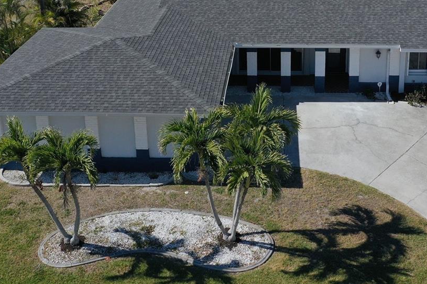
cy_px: 10
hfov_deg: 36.1
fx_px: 652
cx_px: 256
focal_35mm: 55
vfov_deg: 23.7
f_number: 5
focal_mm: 10.3
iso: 200
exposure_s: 1/1250
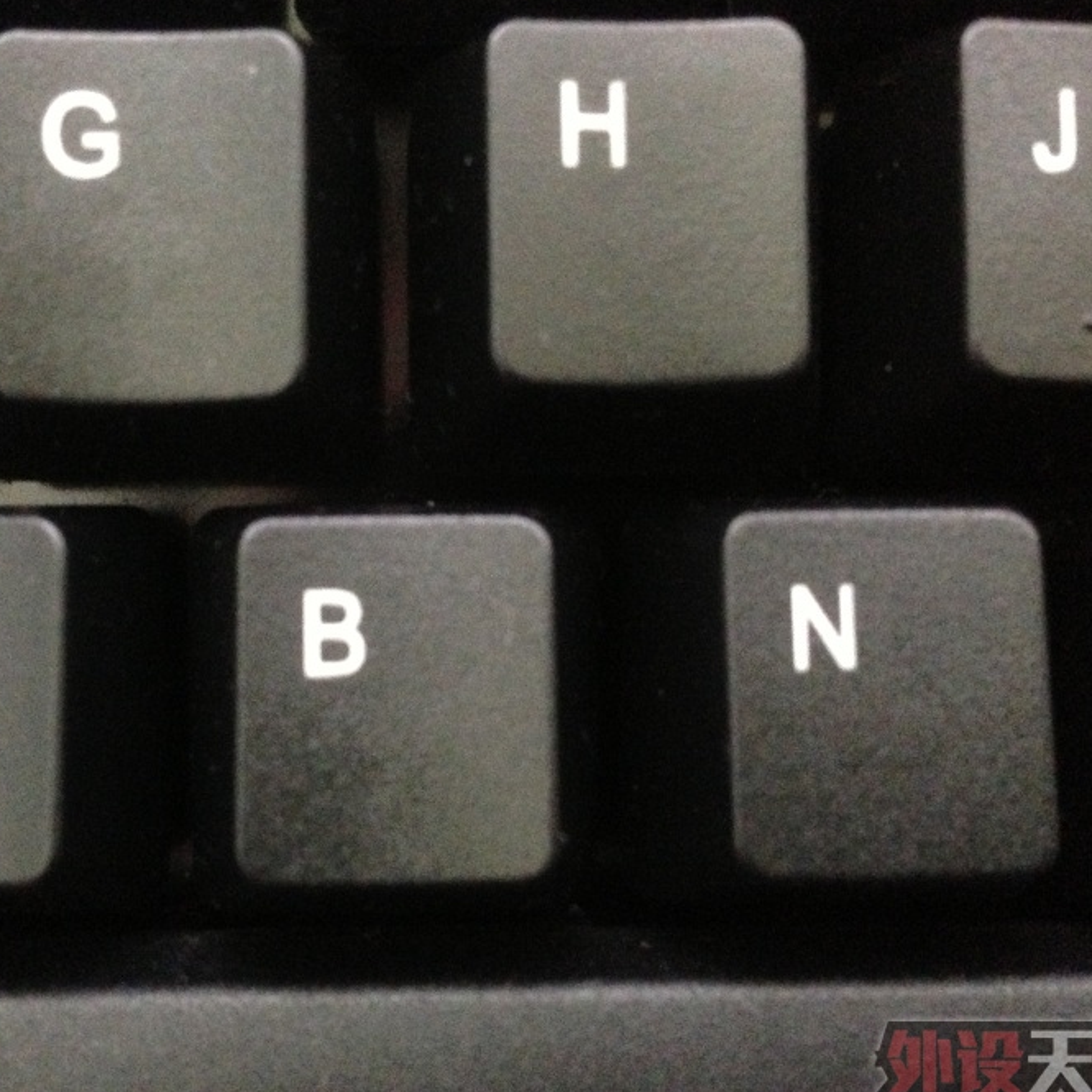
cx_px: 386
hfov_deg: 38.8
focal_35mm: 43
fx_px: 1535
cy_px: 566
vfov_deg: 39.2
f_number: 2.4
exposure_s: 1/15
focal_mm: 4.13
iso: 800
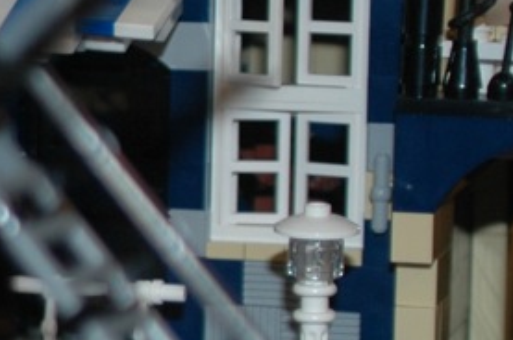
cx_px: -304
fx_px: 2761
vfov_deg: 7.1
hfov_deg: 10.2
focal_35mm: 194
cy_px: 180
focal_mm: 28
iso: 200
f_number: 2.8
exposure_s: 1/60
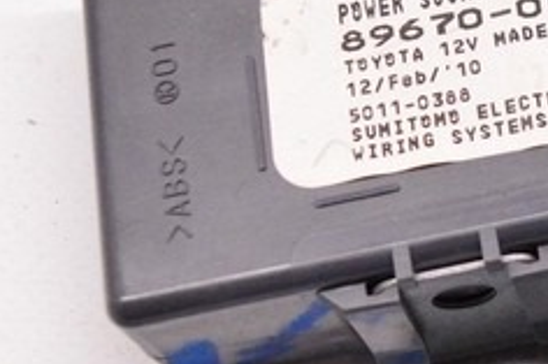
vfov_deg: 11.7
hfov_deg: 17.2
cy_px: 140
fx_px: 1780
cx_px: 534
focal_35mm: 117
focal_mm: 18
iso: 3200
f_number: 3.5
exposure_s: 1/400
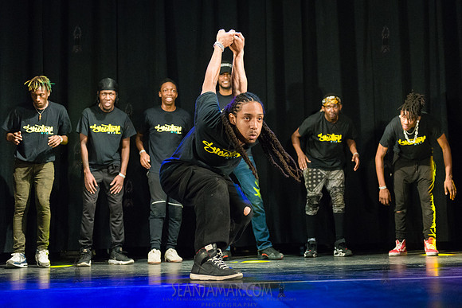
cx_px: 231
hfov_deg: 33.4
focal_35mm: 60
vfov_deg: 22.6
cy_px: 154
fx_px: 770
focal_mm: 56
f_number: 2.8
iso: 4000
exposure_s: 1/1000
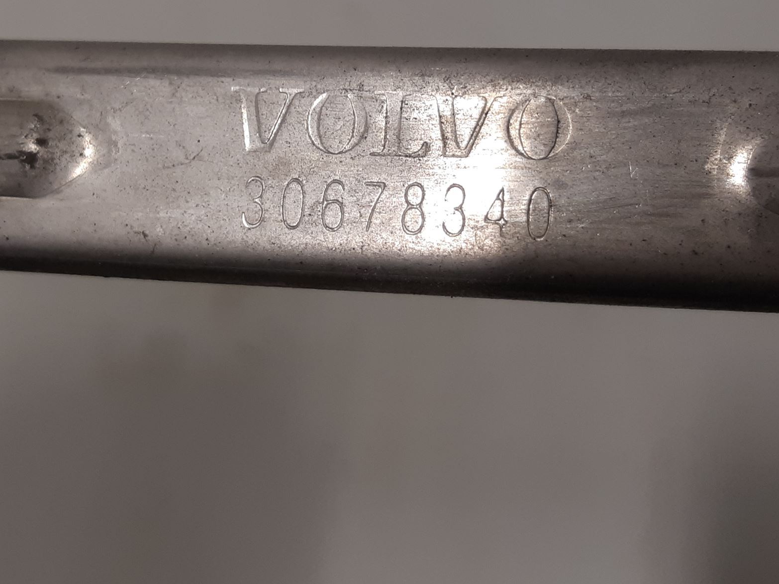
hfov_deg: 53.6
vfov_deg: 41.6
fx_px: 765
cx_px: 318
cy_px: 235
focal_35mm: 34
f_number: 1.7
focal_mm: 3.93
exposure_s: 1/50
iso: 64
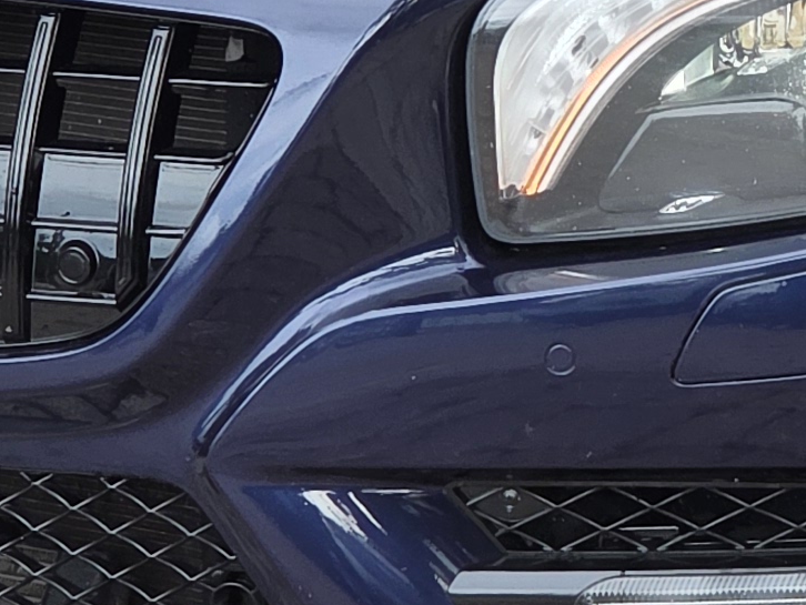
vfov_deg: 3.9
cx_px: 1041
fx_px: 8851
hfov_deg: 5.2
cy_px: 279
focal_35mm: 380
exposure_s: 1/179
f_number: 2.4
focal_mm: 7.9
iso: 50
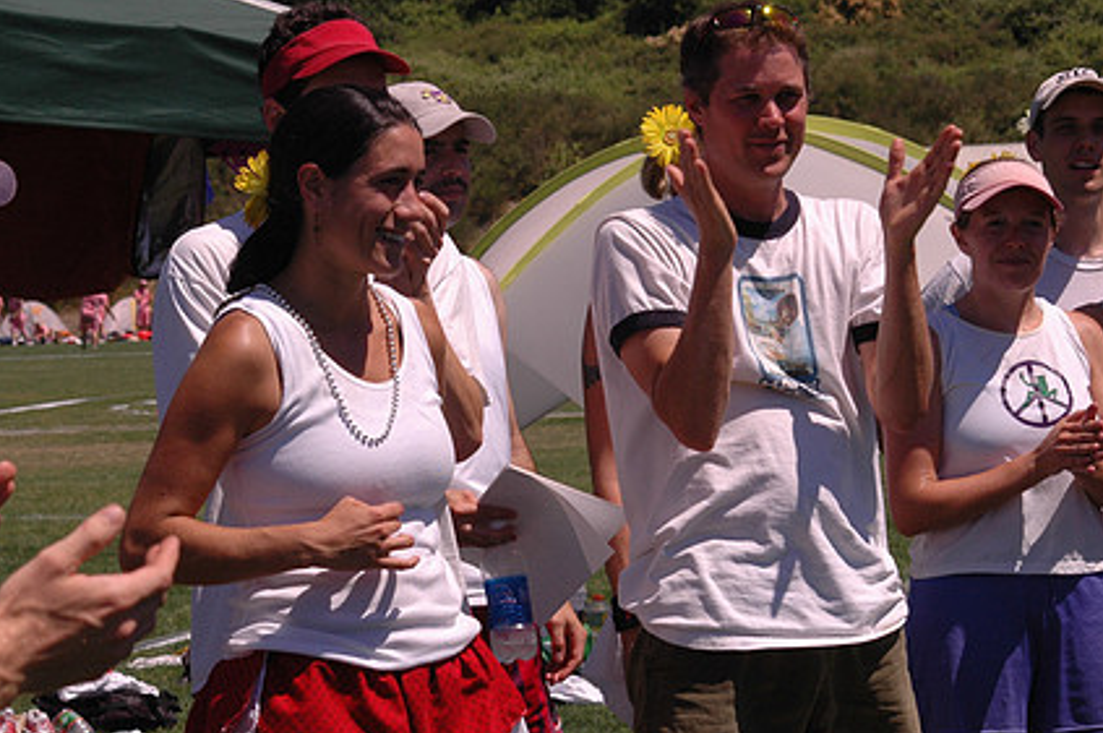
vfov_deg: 9.5
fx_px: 4407
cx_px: 506
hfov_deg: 14.3
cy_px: 329
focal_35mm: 144
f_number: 11
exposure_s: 1/400
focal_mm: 70
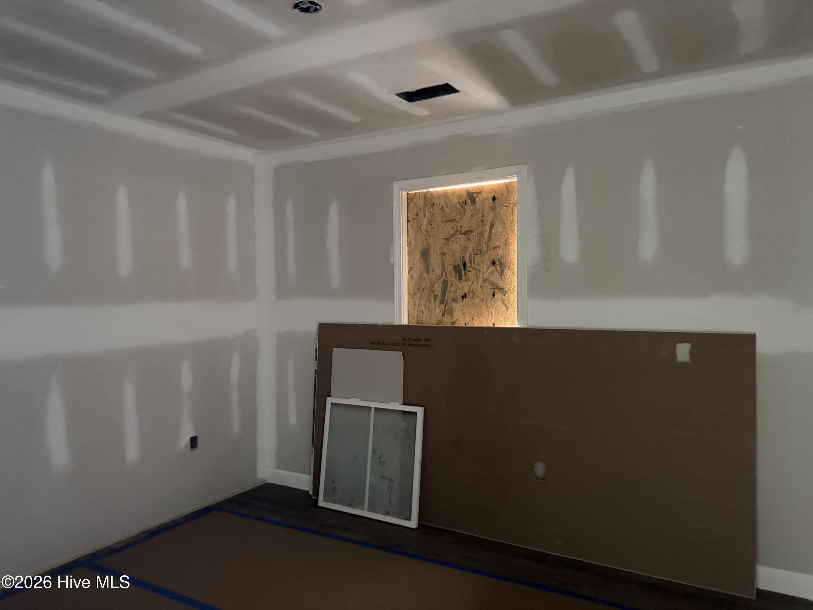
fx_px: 564
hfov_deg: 71.6
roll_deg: +1.4
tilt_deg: +0.1
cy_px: 305
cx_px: 406
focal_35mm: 24
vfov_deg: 56.8
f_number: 1.78
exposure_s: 1/30
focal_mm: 6.76
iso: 1250
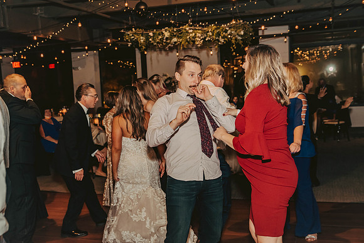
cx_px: 182
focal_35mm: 46
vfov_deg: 29.3
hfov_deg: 42.7
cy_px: 122
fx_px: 465
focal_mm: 46
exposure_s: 1/125
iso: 1250
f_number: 4.5
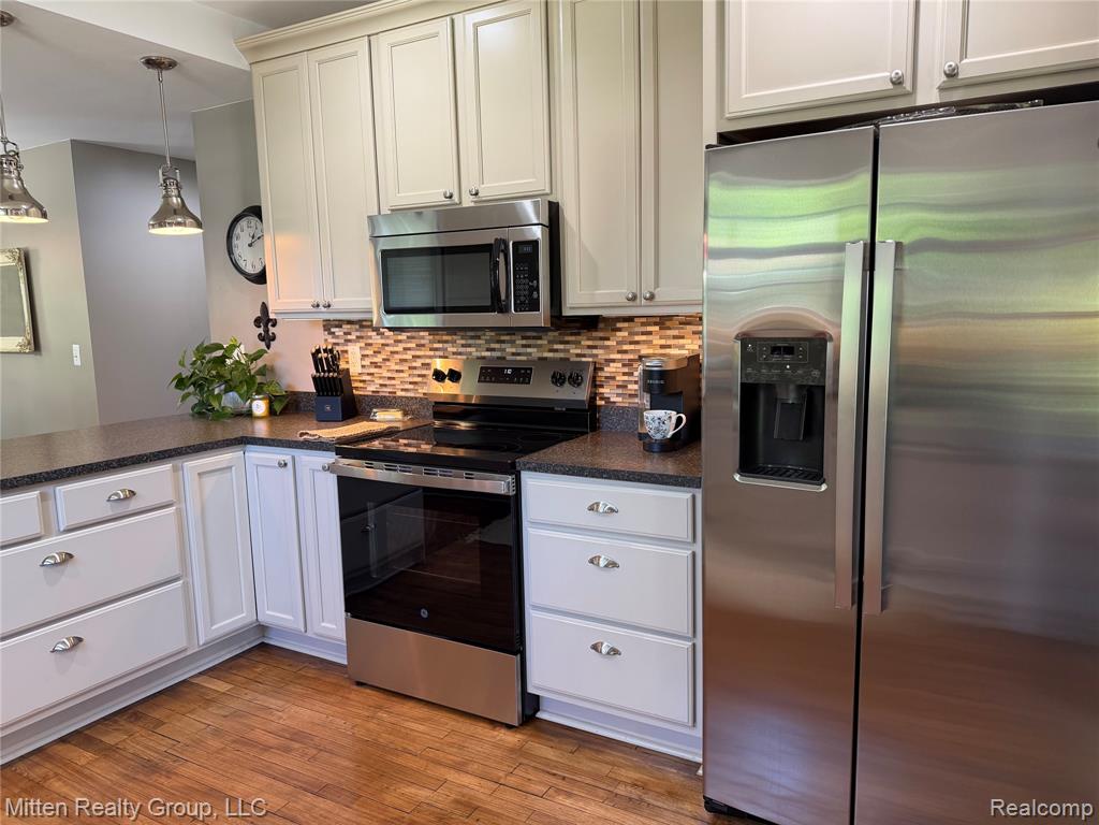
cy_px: 412
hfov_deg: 71.6
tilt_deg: -8.5
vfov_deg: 56.8
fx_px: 762
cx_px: 550
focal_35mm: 24
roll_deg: +1.6
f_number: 1.78
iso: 160
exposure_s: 1/60
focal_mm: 6.76
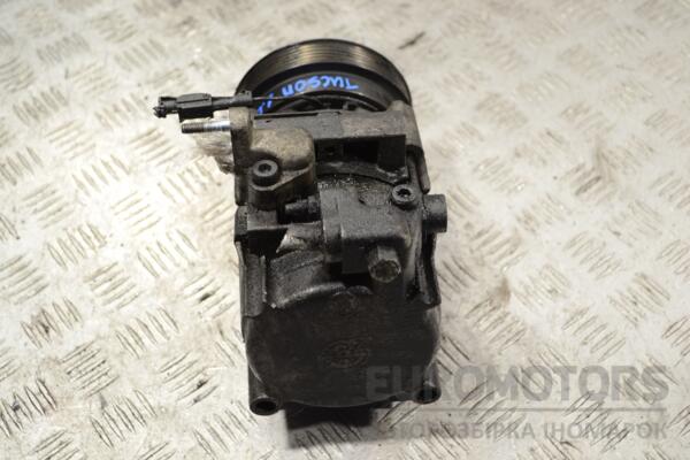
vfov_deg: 26.5
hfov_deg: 38.9
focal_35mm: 51
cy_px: 230
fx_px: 977
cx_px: 345
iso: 200
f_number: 5
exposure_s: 1/30
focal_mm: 34
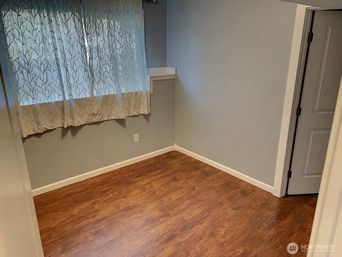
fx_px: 257
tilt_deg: -18.5
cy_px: 128
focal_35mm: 26
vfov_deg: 53.1
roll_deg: +0.5
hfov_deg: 67.3
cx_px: 171
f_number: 1.5
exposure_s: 1/60
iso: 100
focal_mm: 5.7
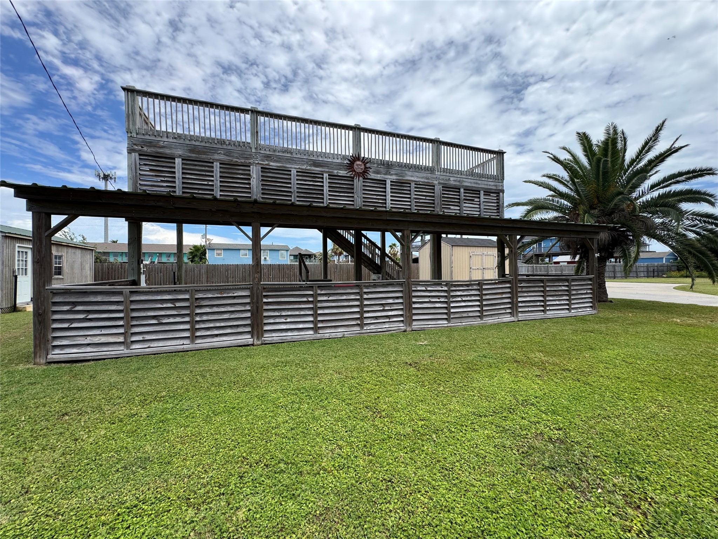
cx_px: 359
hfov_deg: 102.1
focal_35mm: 14
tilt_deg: +0.0
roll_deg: +0.1
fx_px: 290
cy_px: 270
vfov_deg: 85.7
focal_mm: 2.22
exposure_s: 1/1048
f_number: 2.2
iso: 50
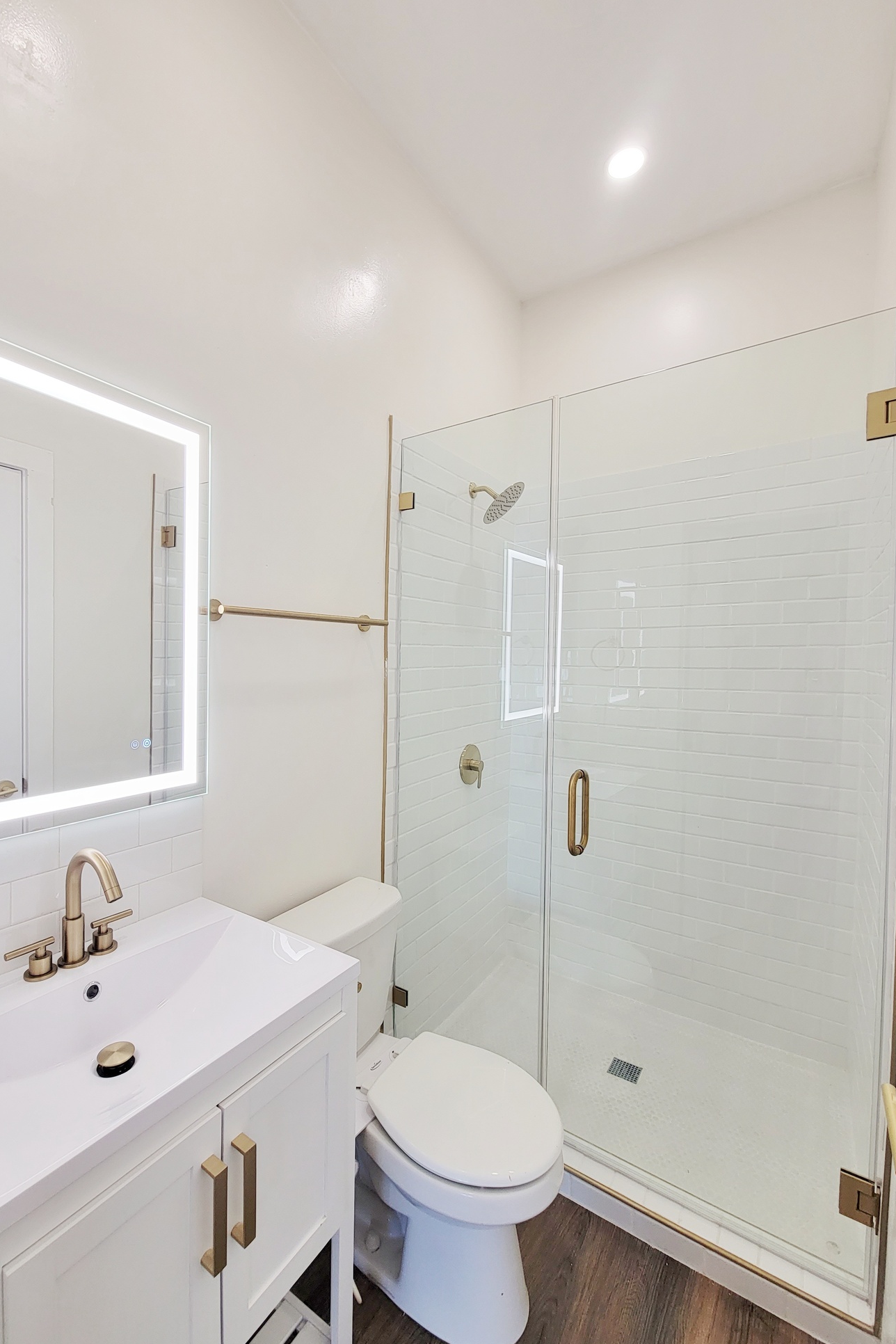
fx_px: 523
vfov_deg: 104.2
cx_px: 384
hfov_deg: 80.7
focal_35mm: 14
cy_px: 682
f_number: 2.2
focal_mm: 2.2
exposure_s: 1/60
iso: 64
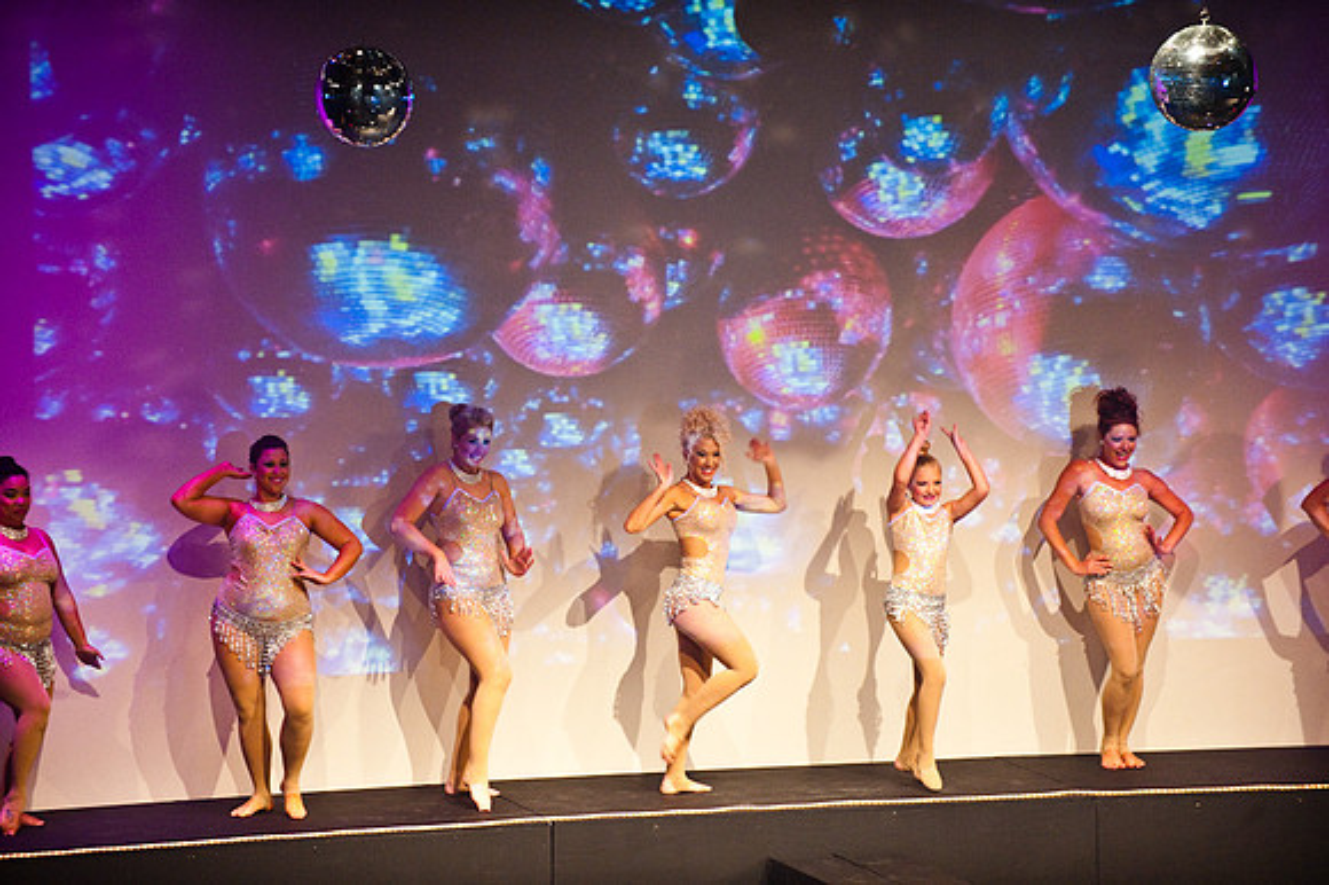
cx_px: 664
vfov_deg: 6.9
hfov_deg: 10.3
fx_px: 7379
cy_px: 442
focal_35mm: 200
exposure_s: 1/200
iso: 3200
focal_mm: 200
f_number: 2.8
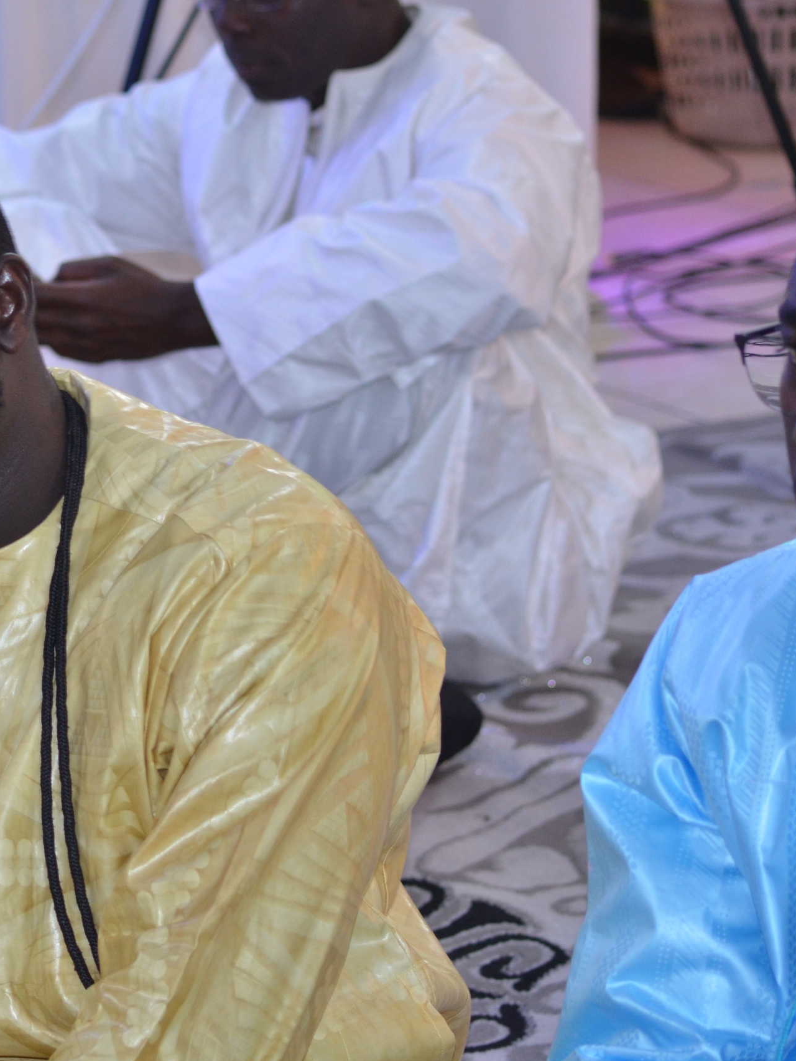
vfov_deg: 12.9
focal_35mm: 153
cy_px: 533
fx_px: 4692
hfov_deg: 9.7
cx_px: 78
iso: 800
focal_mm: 70
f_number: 4
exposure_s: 1/60
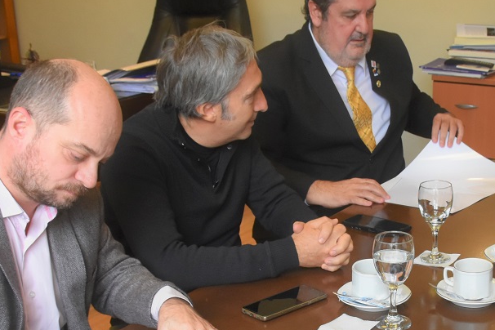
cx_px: 133
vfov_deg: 31.8
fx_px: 577
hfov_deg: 45.1
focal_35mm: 42
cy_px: 200
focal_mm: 18
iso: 1600
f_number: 6.3
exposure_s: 1/160
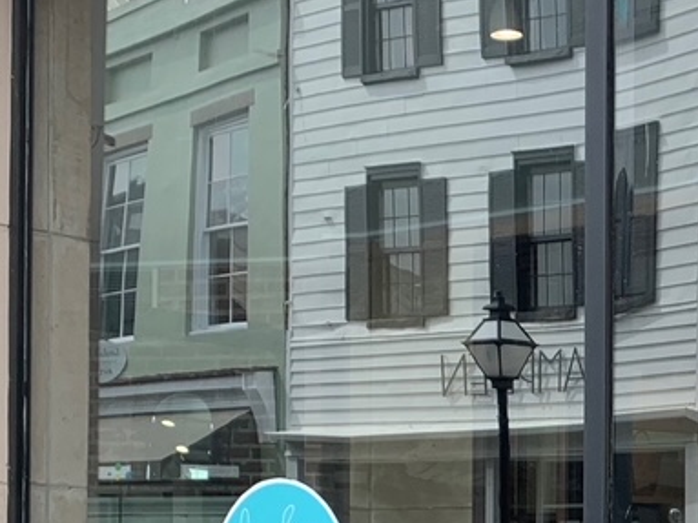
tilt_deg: -1.4
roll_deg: -0.4
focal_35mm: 87
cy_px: 592
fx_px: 1754
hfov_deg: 21.6
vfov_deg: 16.4
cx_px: 729
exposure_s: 1/520
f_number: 1.8
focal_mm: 4.25
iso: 25
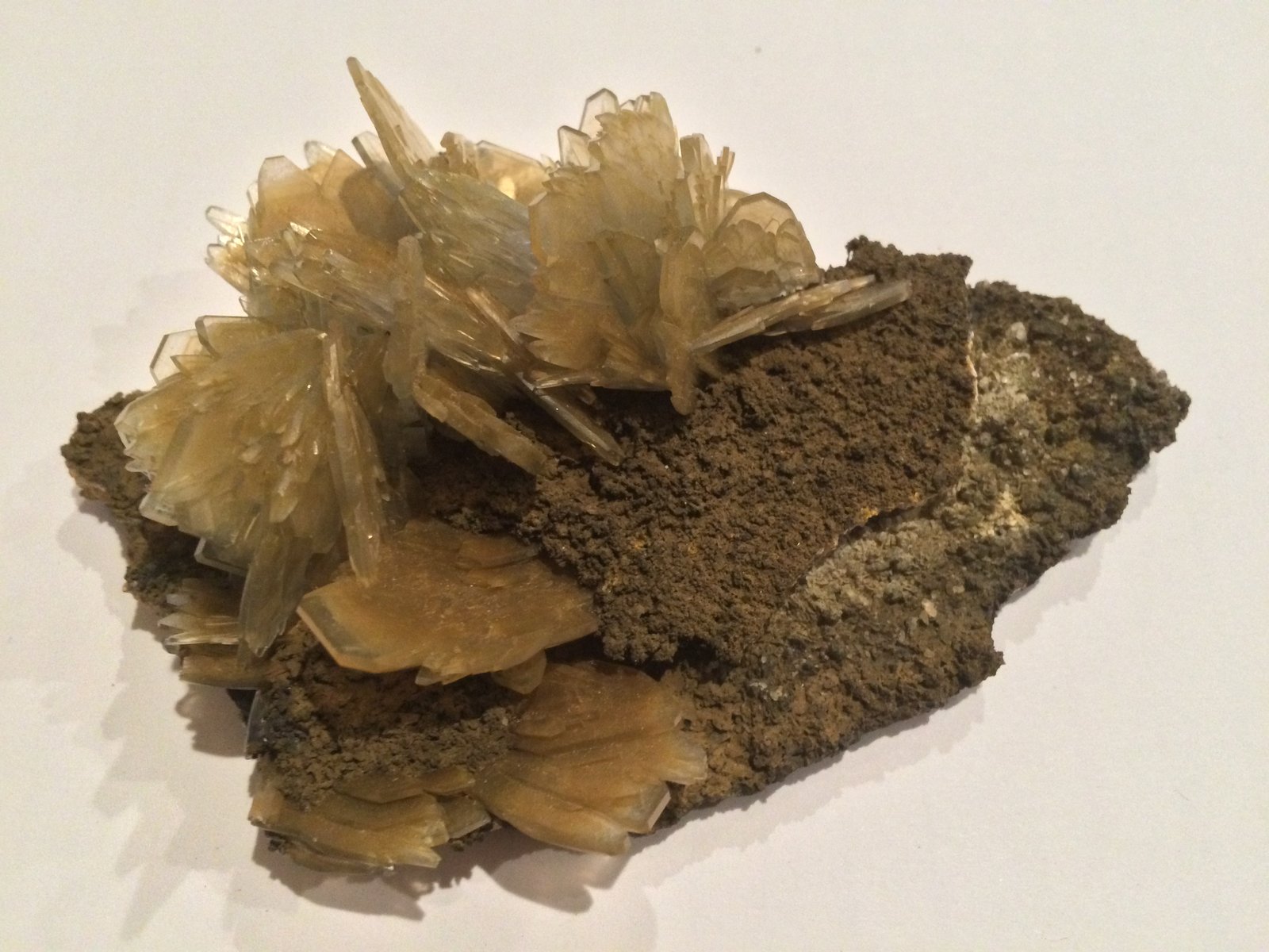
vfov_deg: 48.2
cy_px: 476
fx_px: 1063
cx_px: 634
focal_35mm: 29
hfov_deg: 61.7
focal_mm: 4.15
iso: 400
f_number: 2.2
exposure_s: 1/15
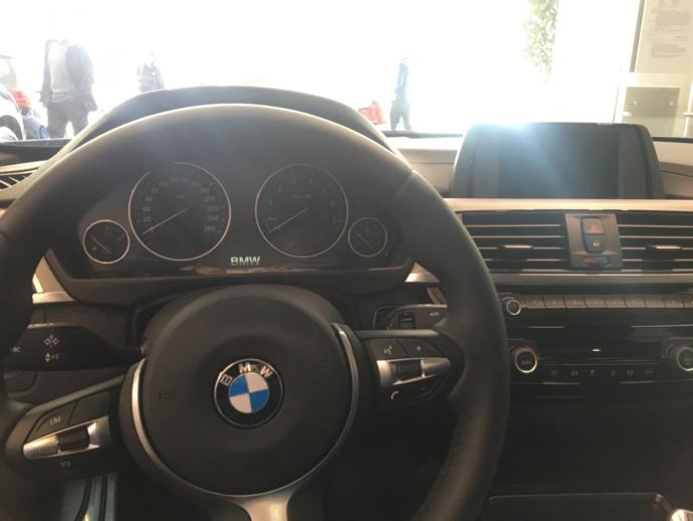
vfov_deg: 48.3
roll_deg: -1.3
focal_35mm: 29
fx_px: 581
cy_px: 260
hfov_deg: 61.6
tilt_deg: -16.4
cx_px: 346
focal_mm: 4.15
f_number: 2.2
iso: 100
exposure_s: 1/33
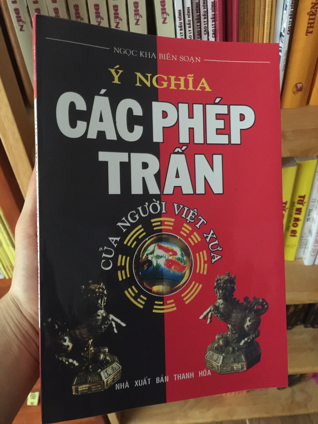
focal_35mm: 29
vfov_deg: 61.7
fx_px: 355
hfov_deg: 48.2
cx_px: 159
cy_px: 212
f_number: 2.2
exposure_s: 1/8
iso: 200
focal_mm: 4.15
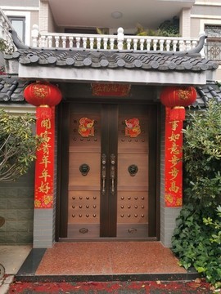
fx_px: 230
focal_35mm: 27
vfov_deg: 65.3
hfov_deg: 51.4
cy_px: 147
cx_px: 110
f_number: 1.6
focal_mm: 5.56
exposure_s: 1/541
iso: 50
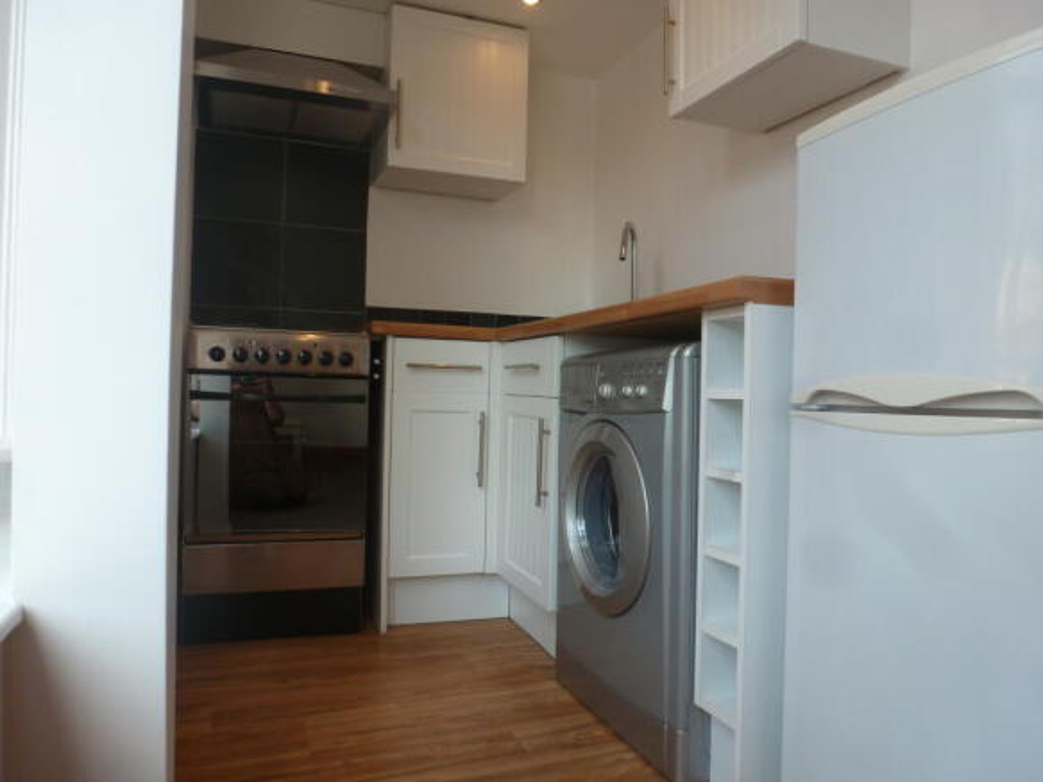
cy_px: 391
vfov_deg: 56.8
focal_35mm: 24
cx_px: 522
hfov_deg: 71.6
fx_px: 723
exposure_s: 1/80
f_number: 3.3
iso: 100
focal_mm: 4.3
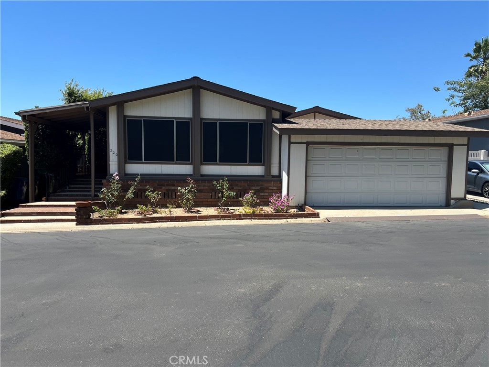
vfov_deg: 53.1
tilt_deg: -4.3
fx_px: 367
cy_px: 184
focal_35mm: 26
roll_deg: -0.3
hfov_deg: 67.3
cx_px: 244
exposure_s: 1/2994
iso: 50
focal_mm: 5.7
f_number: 1.5
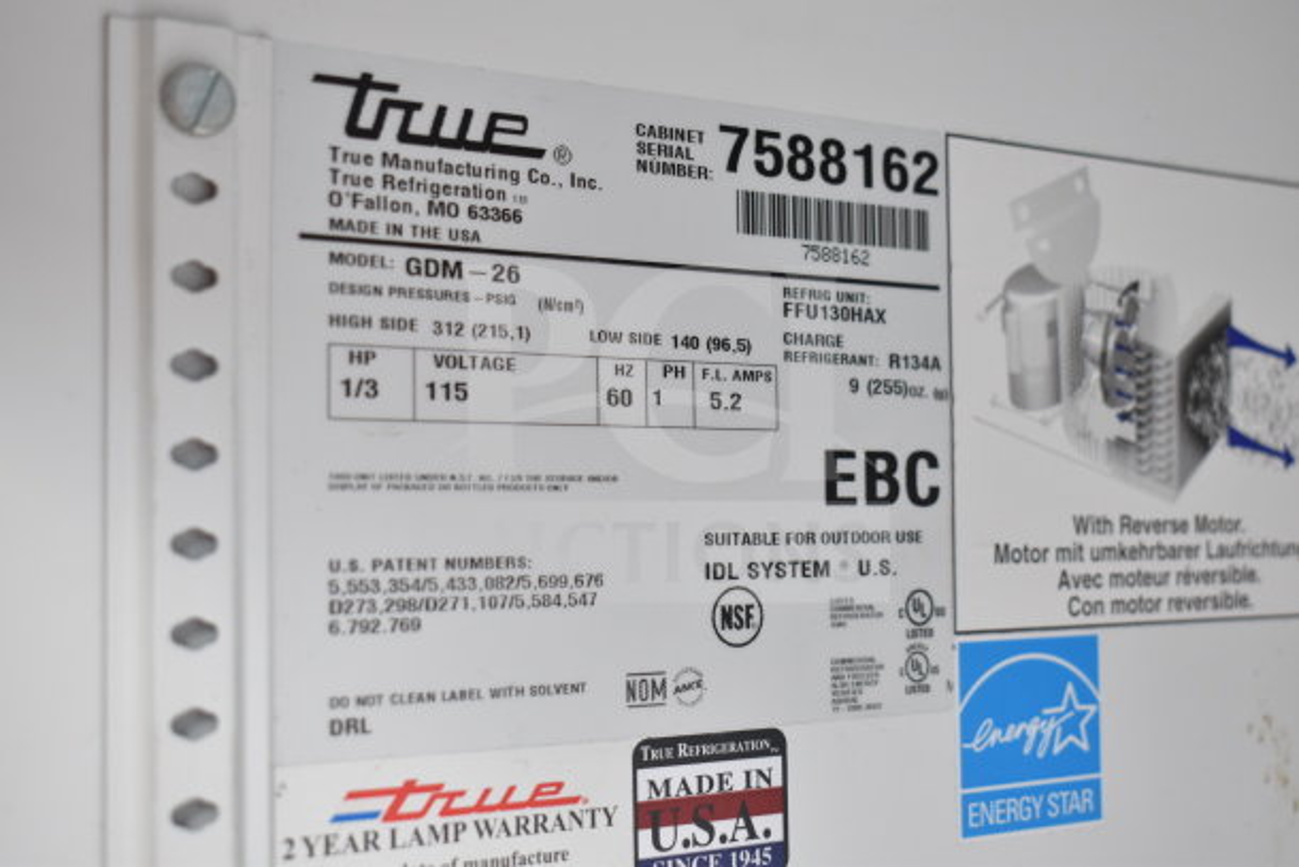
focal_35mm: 51
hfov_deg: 38.9
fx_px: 1841
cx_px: 650
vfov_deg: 26.5
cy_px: 434
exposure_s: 1/50
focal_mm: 34
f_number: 4.5
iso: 500
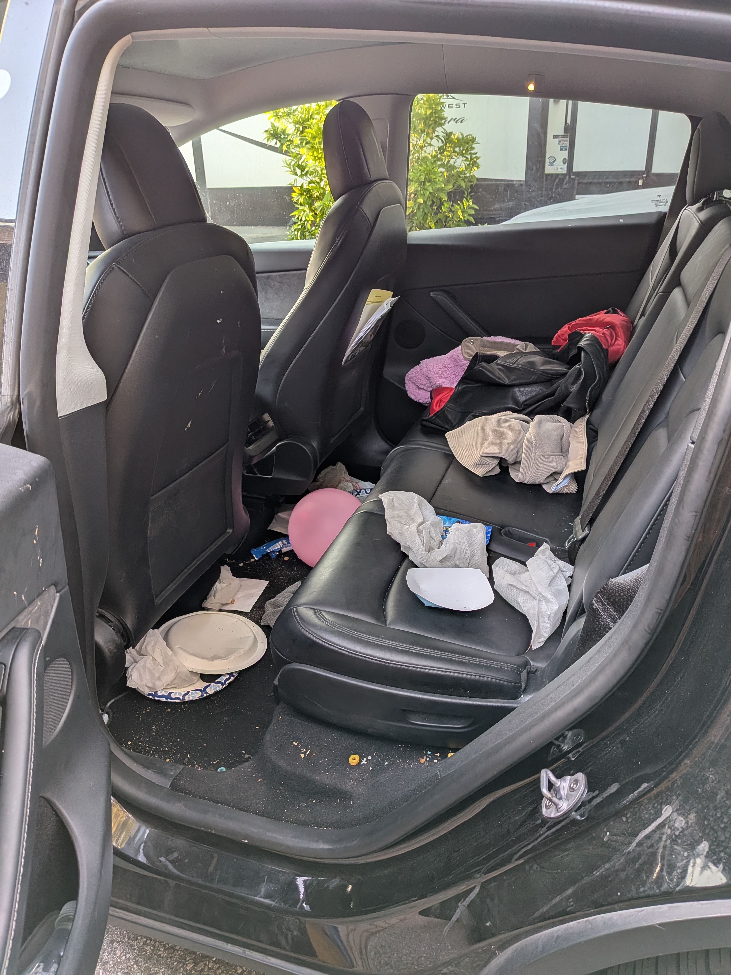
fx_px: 676
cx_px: 366
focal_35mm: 24
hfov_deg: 56.8
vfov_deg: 71.6
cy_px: 488
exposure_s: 1/50
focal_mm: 4.53
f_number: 1.7
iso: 59
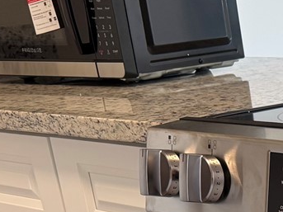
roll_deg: +3.6
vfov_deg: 12.3
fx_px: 915
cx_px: 481
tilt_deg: -23.8
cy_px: 357
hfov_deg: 15.5
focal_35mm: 112
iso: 125
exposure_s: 1/120
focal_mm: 6.76
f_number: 1.78
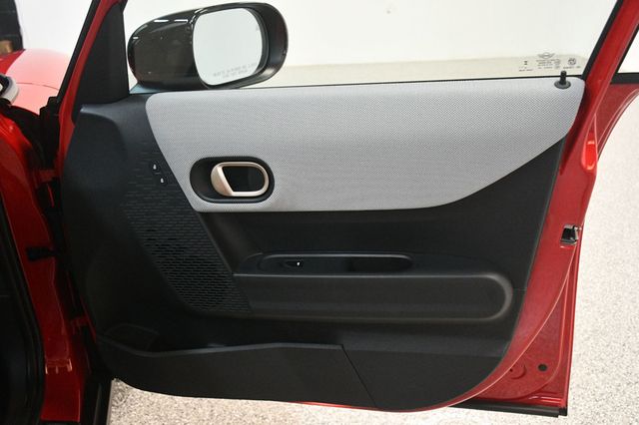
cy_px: 212
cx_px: 320
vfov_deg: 36.8
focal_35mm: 36
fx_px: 639
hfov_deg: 53.2
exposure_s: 1/100
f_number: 3.8
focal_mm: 24
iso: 3200
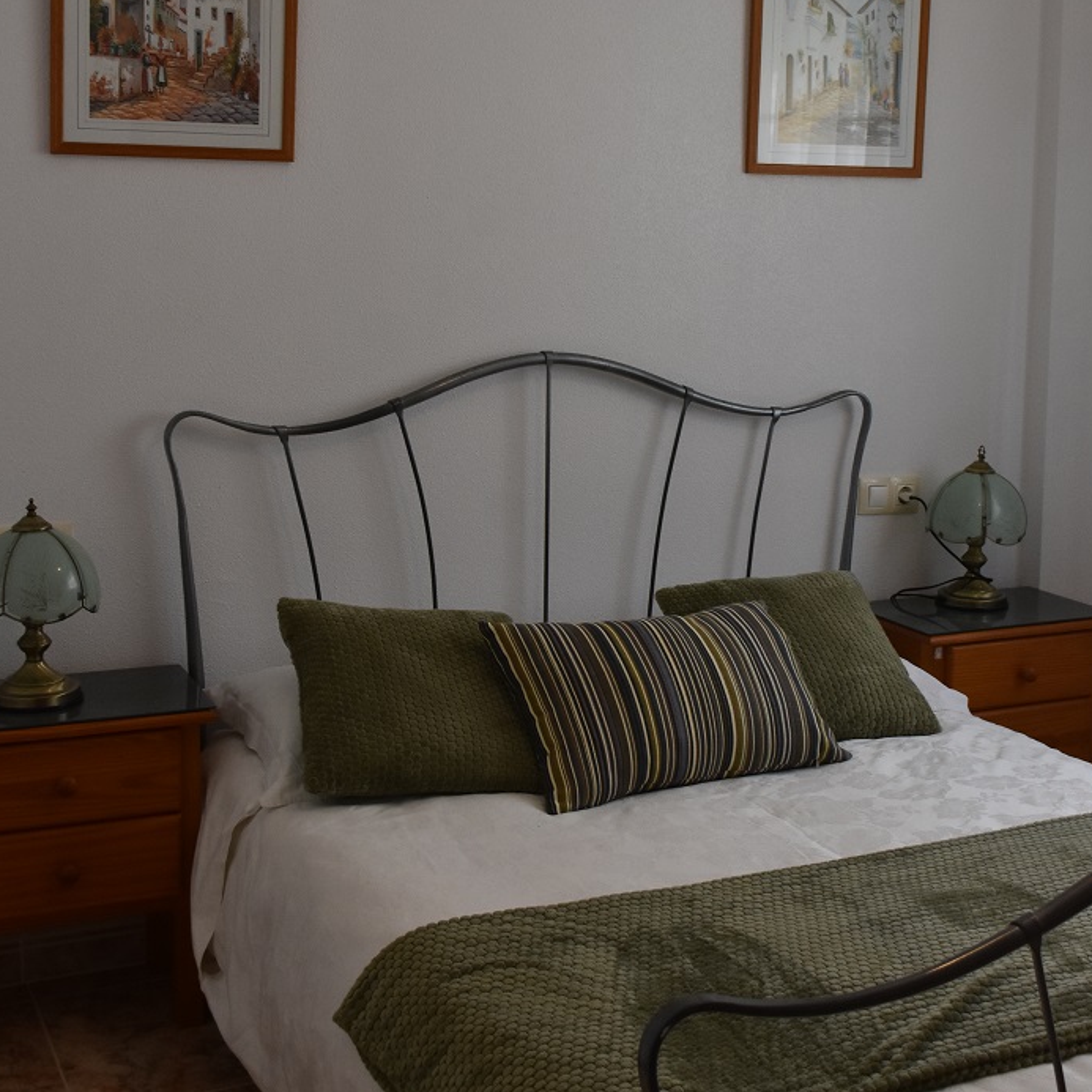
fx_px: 1811
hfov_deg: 33.5
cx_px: 610
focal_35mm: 51
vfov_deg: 33.3
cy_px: 373
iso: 800
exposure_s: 1/160
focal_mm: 23
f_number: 6.3
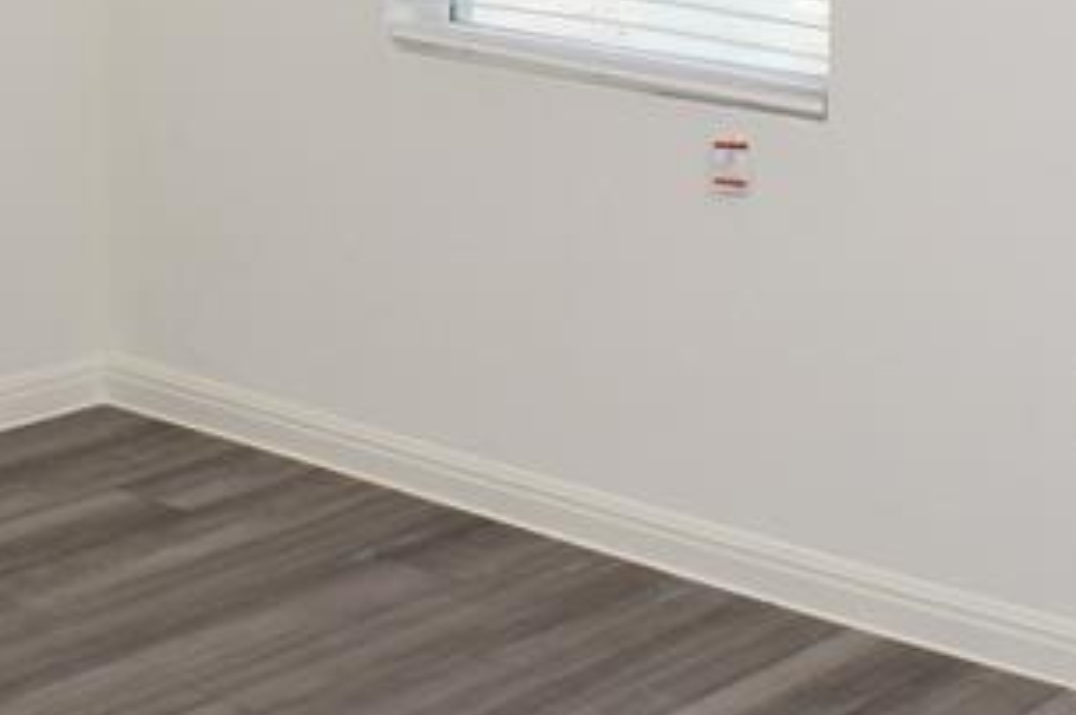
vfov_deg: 14.2
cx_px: 563
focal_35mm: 91
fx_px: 2717
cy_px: -287
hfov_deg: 22.4
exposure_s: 1/80
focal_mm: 18
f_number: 4.5
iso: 400
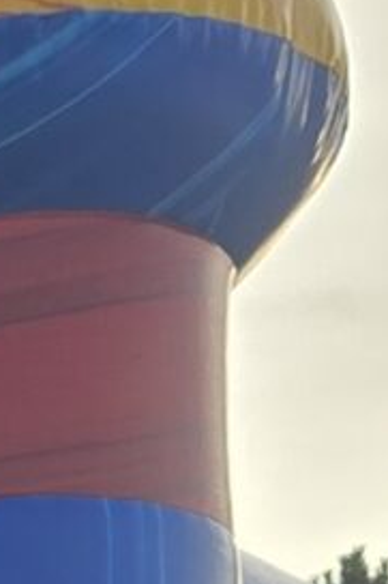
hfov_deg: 5.2
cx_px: -1299
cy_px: 1600
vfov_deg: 8.1
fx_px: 3642
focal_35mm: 225
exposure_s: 1/1208
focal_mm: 5.4
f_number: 1.8
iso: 25
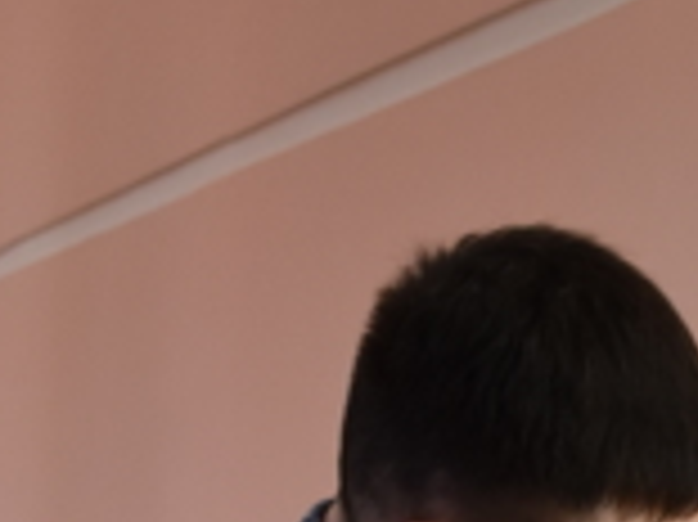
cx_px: 1054
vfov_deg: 10.6
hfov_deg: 14.6
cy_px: 1116
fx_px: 2539
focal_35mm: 126
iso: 500
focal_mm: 18
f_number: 4
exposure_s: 1/60
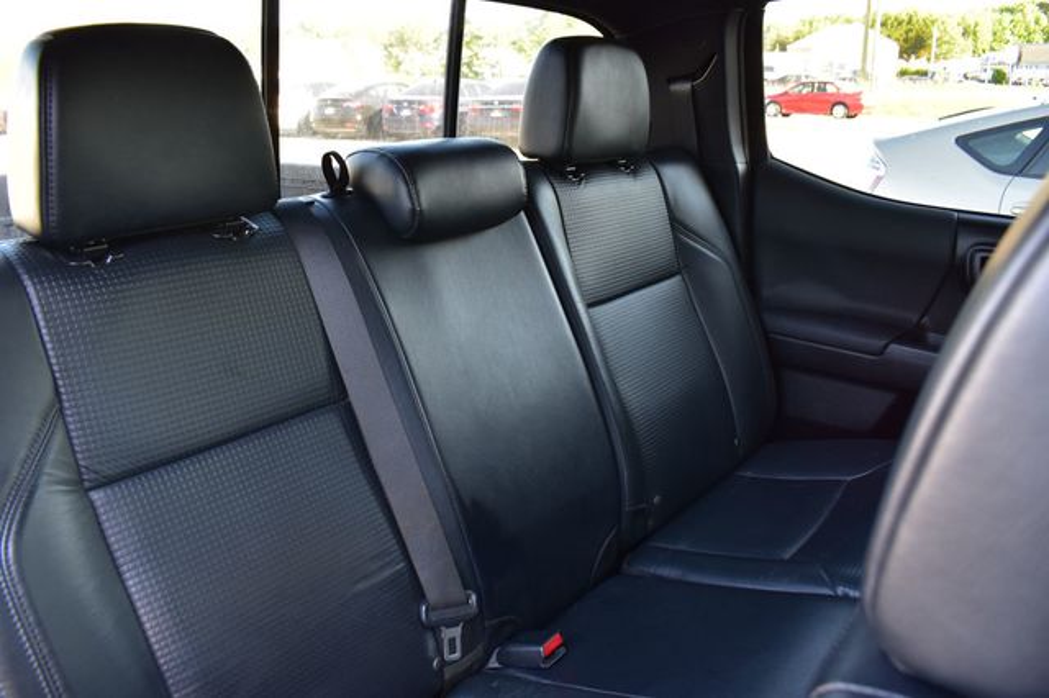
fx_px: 786
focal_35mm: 27
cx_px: 524
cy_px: 349
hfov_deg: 67.4
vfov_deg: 47.9
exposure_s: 1/25
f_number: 7.1
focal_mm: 18
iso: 400
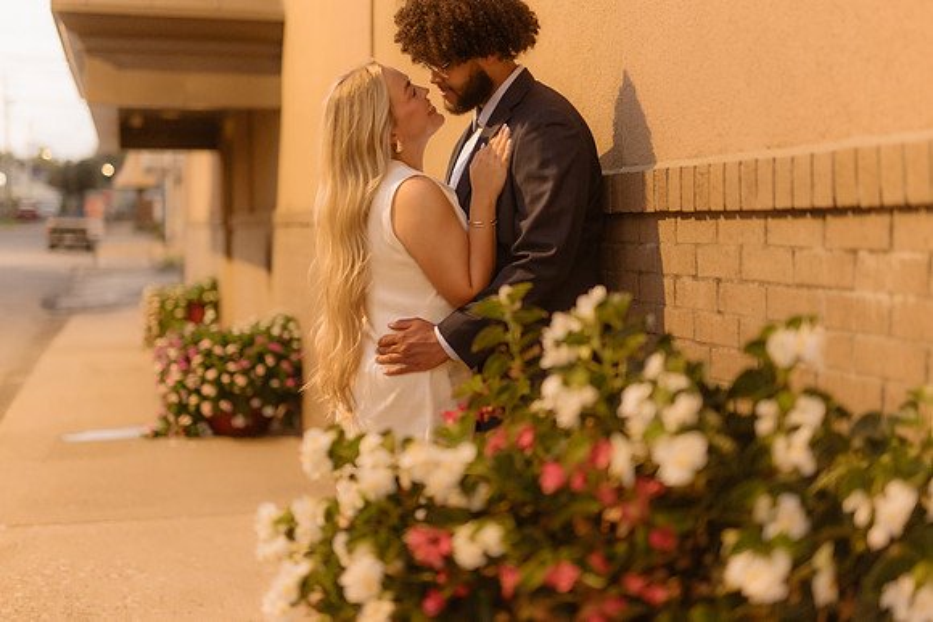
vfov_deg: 25.9
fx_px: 1356
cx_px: 463
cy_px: 312
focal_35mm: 52
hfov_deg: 38.0
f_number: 1.4
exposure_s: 1/160
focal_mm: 50
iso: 1000
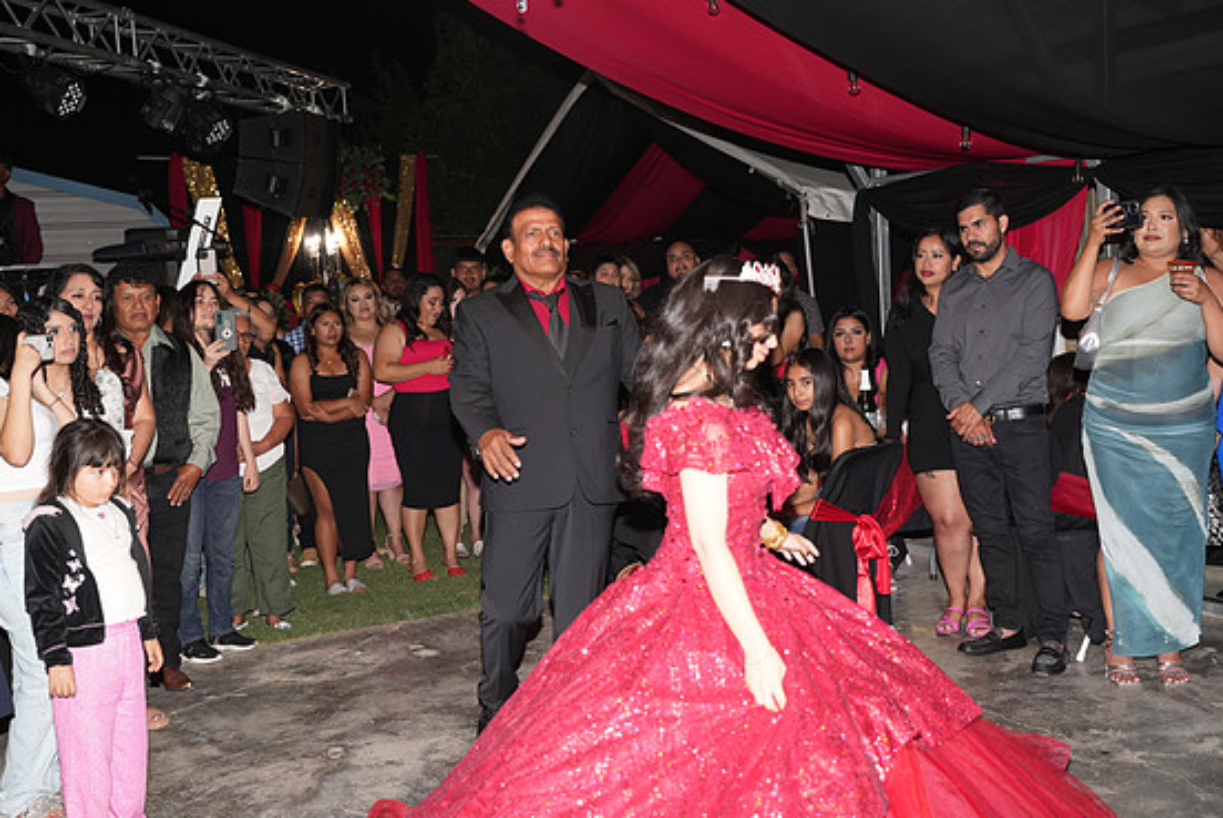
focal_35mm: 42
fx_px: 1428
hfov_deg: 46.4
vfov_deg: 31.9
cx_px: 589
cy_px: 413
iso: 1250
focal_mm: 40
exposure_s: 1/200
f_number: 3.5
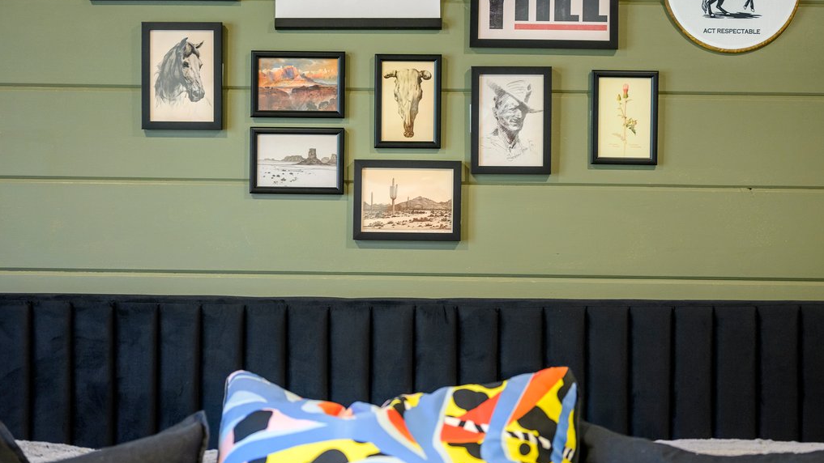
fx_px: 1726
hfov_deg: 26.9
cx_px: 412
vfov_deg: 15.3
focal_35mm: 79
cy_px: 189
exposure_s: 1/80
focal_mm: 50
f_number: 1.8
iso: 500
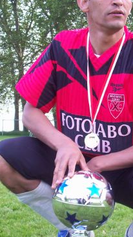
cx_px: 93
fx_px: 501
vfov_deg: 26.5
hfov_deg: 15.1
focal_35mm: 80
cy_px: 116
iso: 80
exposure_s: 1/112
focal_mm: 7
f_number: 2.9
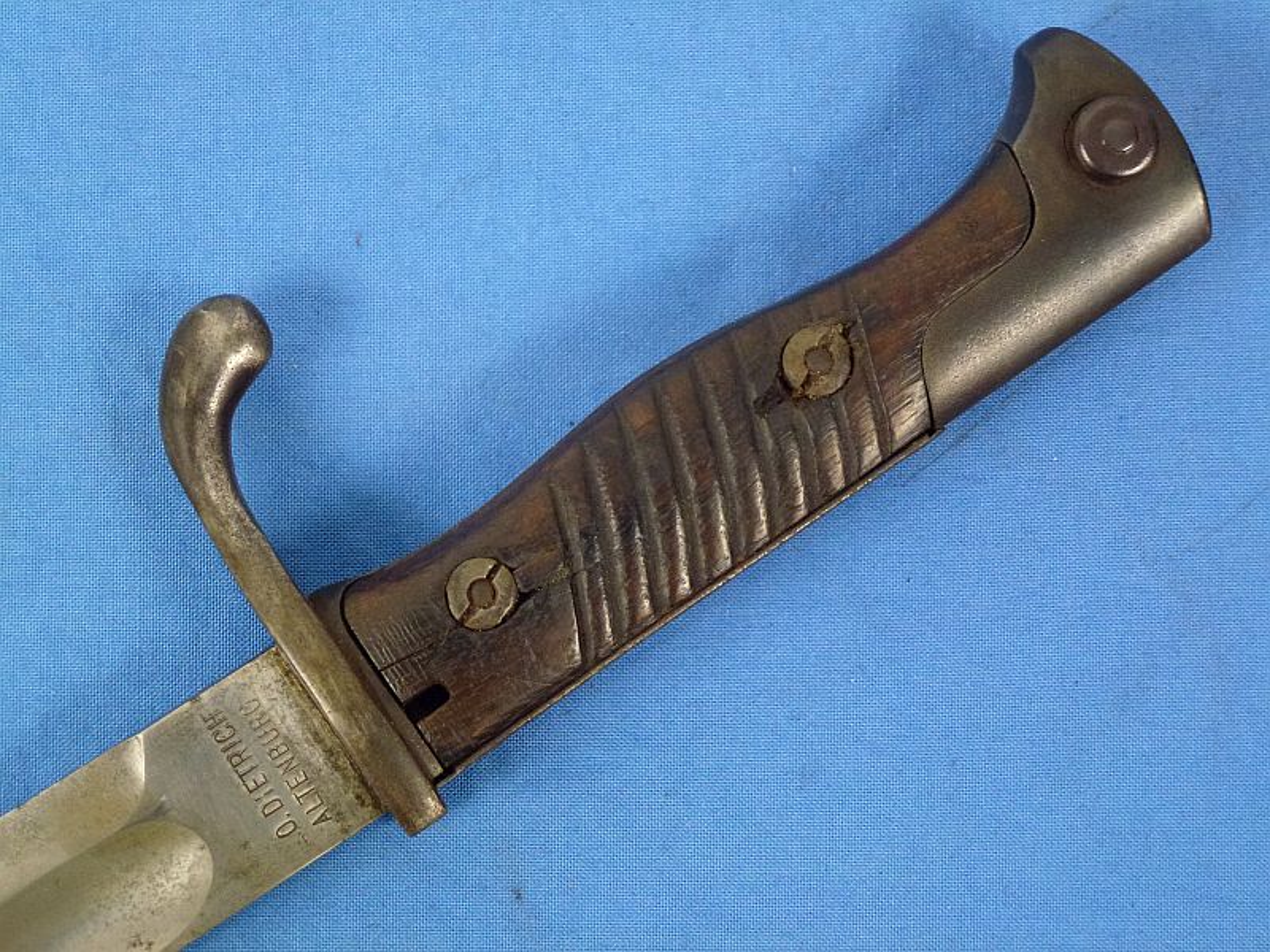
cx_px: 635
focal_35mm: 71
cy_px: 476
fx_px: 2605
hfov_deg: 27.4
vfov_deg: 20.7
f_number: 4.7
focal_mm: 12.7
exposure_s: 1/60
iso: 400
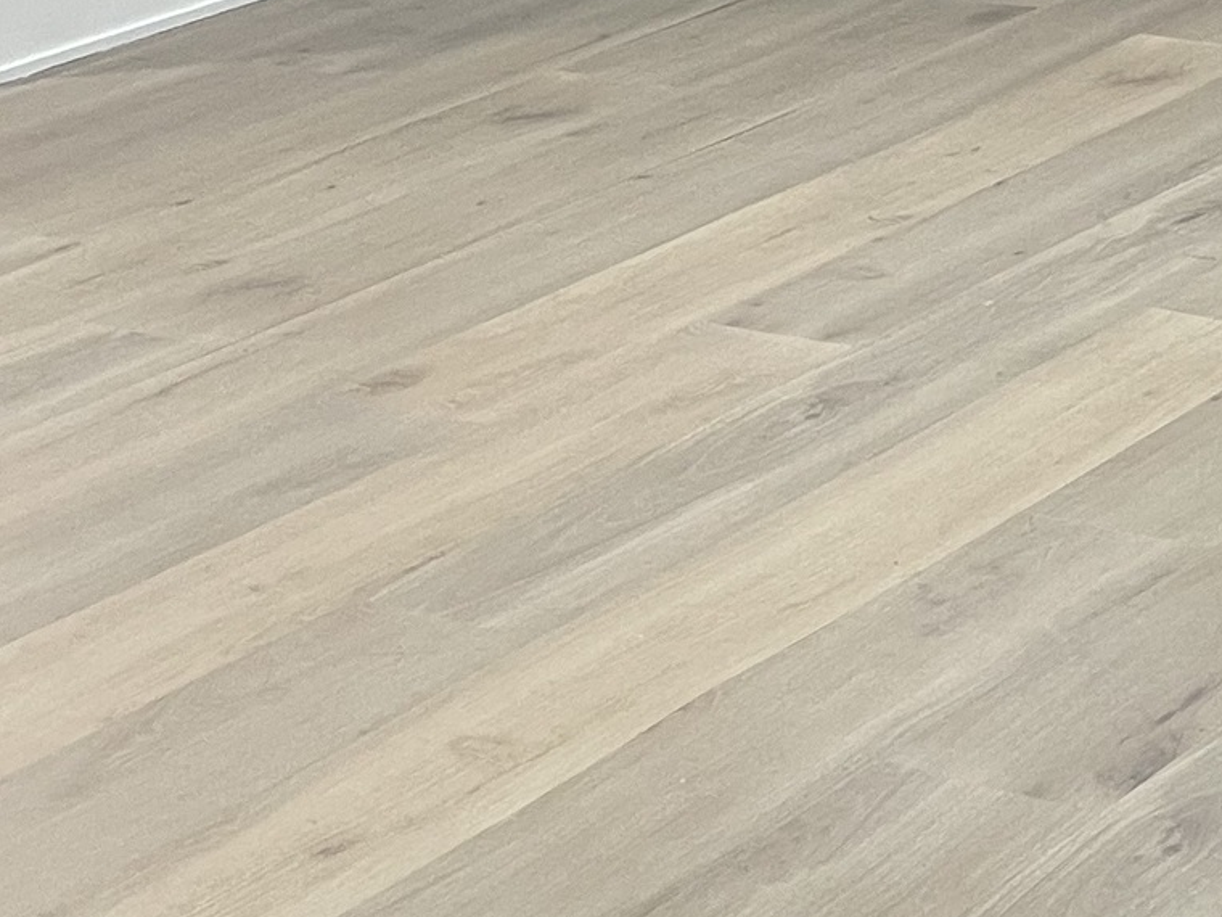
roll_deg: +2.7
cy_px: 272
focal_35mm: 101
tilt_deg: -19.5
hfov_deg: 18.1
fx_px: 3565
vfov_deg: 14.6
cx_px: 1619
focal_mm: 5.1
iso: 100
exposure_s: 1/60
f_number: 1.6
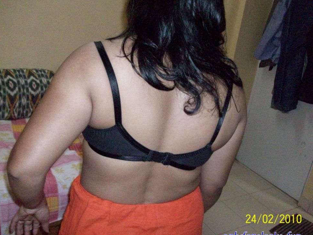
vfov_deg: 39.6
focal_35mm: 36
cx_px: 153
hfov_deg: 51.4
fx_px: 325
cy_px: 124
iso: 800
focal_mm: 5.7
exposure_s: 1/128
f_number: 2.8
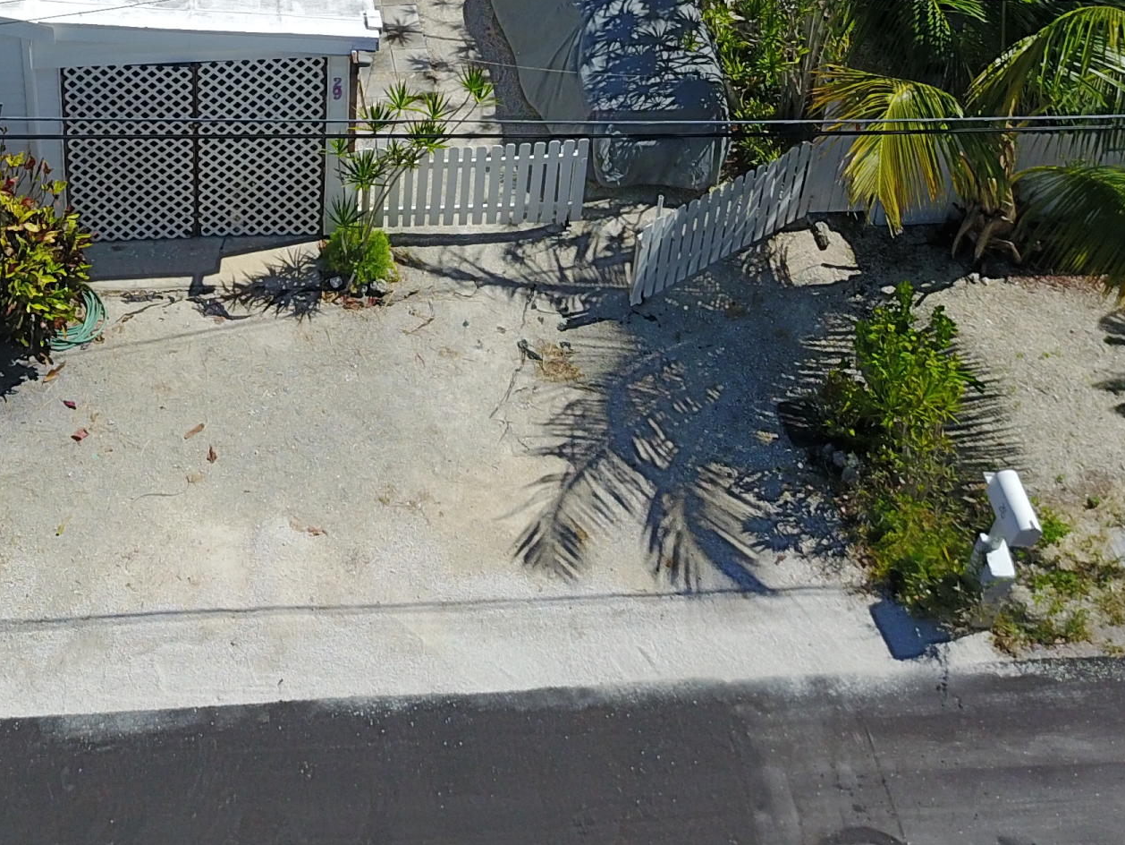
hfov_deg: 30.6
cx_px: 266
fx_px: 2015
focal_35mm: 62
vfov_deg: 22.2
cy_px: -115
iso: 100
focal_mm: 4.73
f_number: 2.2
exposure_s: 1/1842
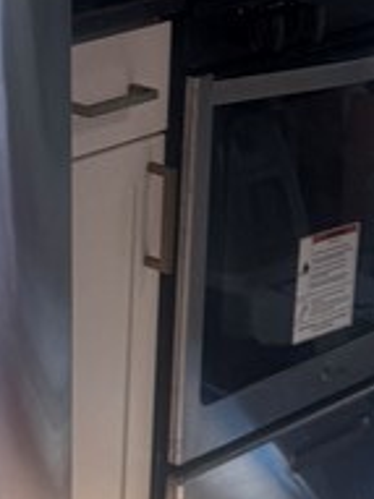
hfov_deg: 9.9
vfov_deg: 14.6
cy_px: -162
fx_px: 1860
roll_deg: +0.8
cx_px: -568
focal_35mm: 129
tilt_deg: -9.4
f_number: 1.78
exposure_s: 1/229
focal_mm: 6.76
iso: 64
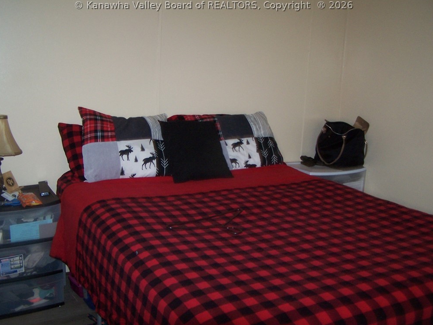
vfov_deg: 36.8
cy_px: 164
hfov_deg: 47.9
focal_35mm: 39
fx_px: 488
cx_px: 213
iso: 140
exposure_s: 1/60
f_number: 2.8
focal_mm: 6.3
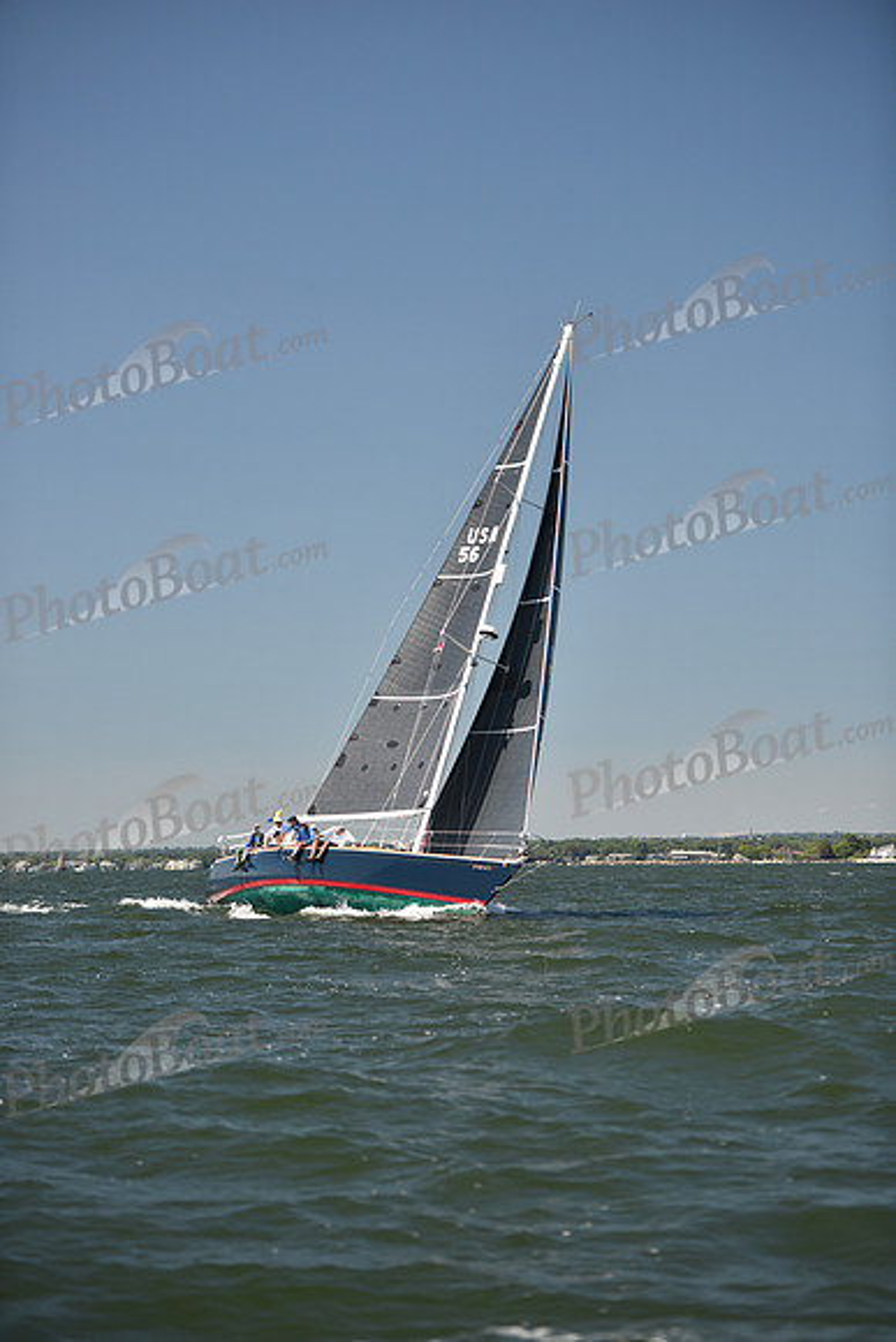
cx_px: 448
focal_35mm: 98
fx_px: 3656
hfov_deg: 14.0
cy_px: 671
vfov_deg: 20.8
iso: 250
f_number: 2.8
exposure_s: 1/1250
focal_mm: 98
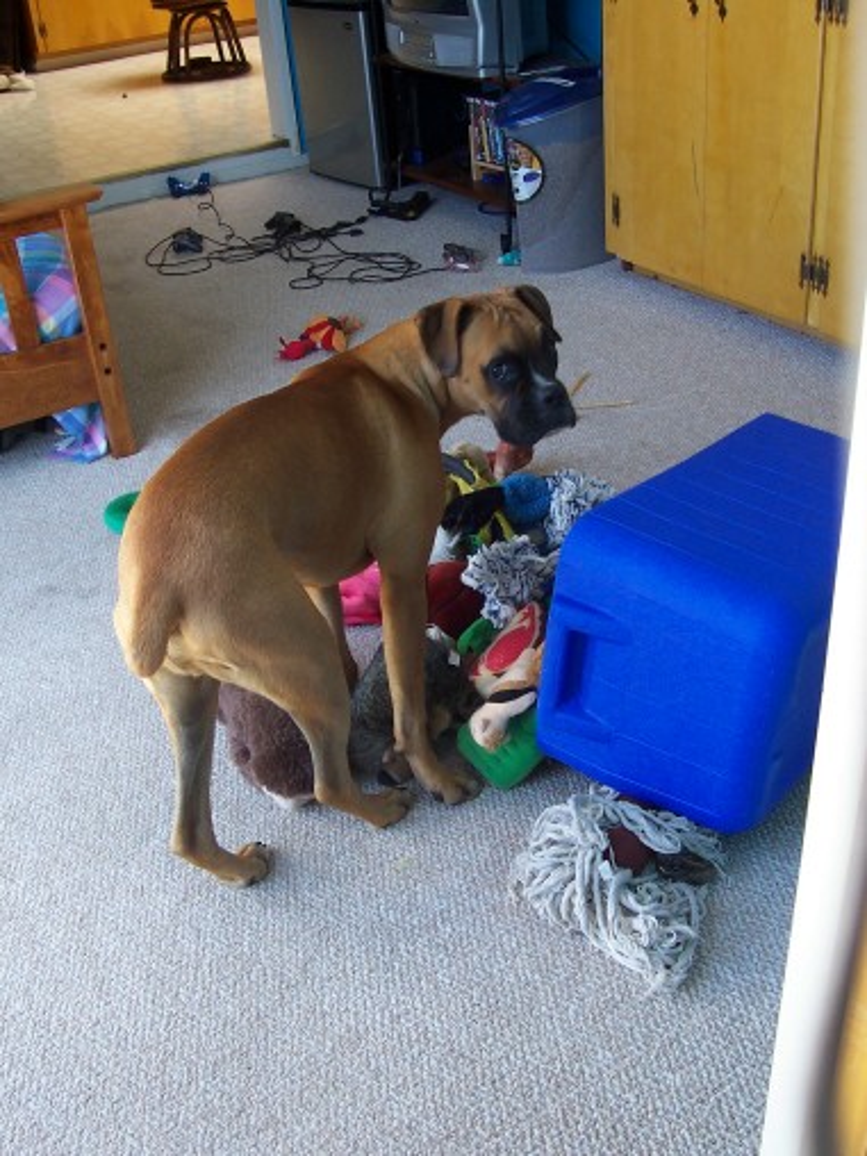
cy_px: 578
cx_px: 434
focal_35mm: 37
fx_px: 1236
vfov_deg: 50.1
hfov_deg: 38.7
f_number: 2.8
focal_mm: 5.6
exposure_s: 1/60
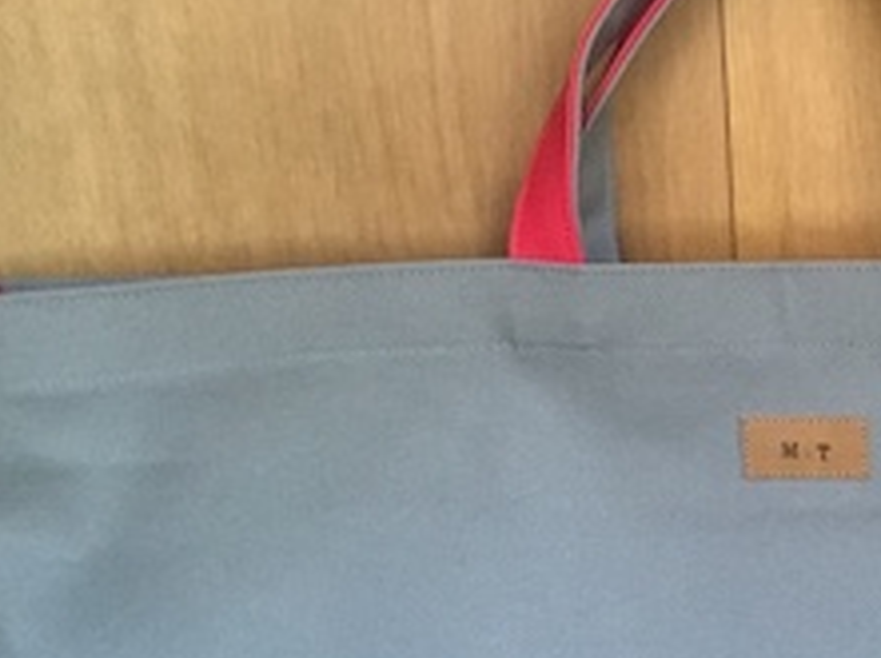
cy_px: 712
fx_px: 2338
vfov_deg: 15.6
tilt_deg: -17.0
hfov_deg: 19.1
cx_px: 1264
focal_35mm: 92
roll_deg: -2.1
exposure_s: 1/30
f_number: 2.2
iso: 200
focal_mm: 4.15
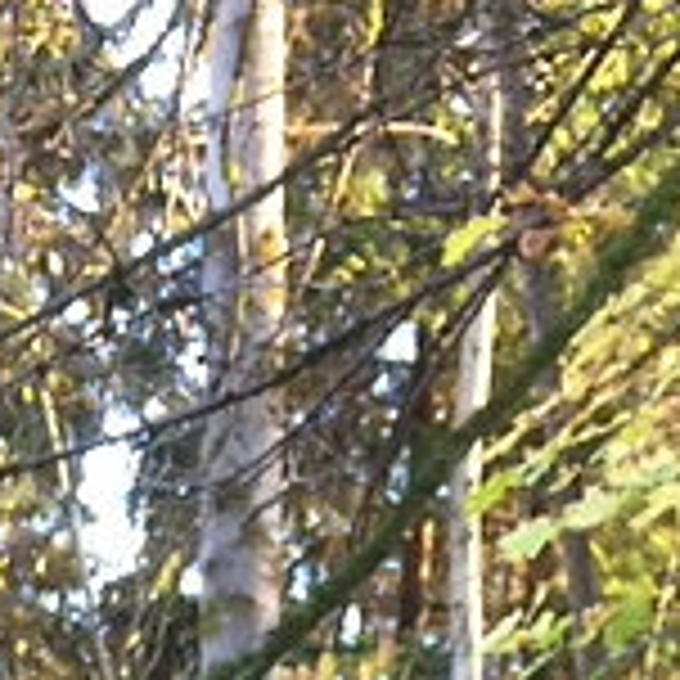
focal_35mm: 109
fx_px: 2422
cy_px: 1392
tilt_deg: -5.0
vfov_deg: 13.5
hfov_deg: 15.9
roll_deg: -1.1
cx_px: 158
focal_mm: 4.15
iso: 100
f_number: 2.2
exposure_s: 1/30
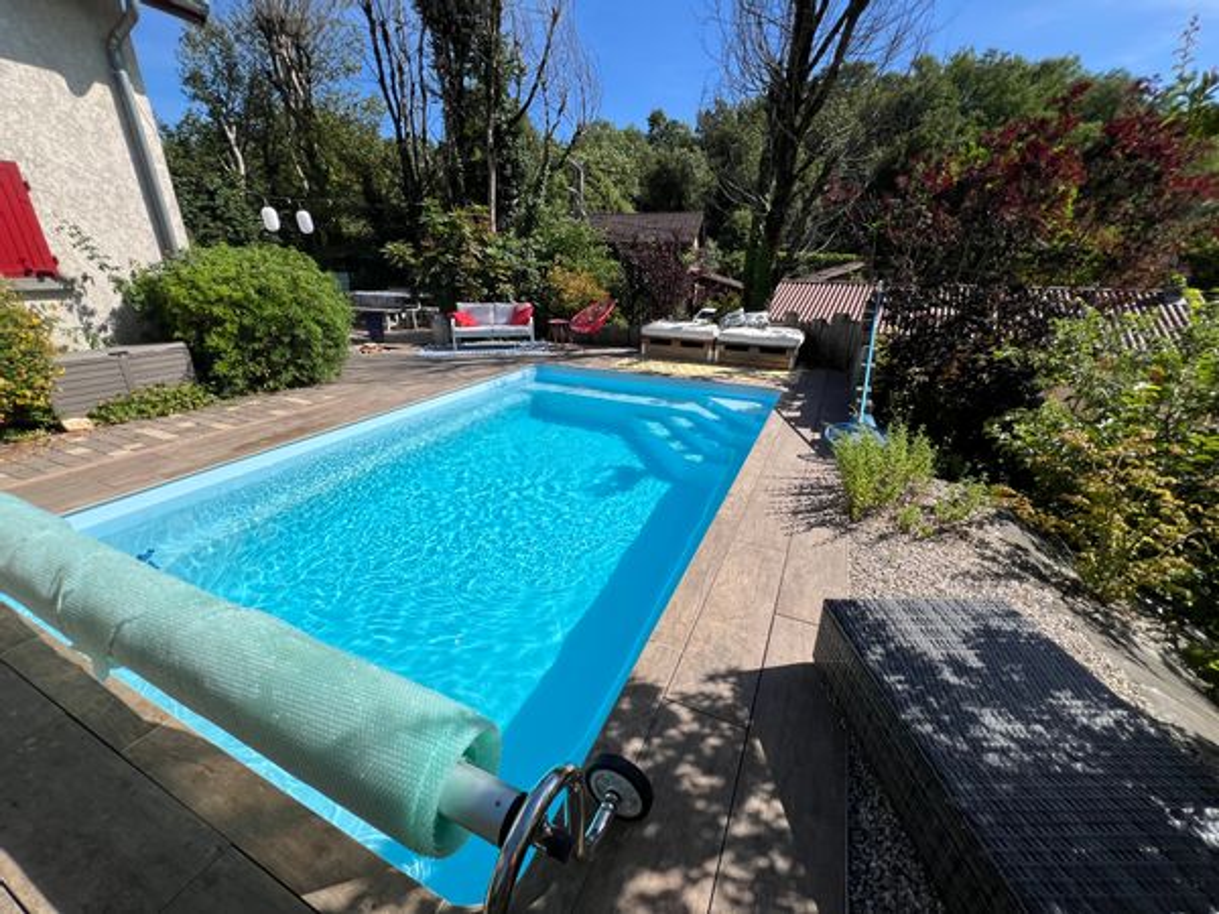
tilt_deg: -23.5
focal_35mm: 13
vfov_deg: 89.9
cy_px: 457
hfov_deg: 106.2
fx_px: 458
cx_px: 610
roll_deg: -0.4
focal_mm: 1.57
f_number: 1.8
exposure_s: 1/2660
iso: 32
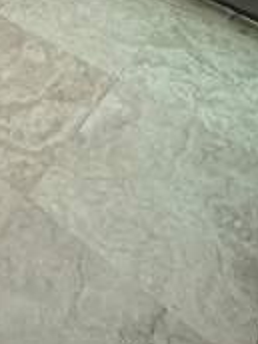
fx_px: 517
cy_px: -204
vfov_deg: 25.1
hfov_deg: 26.0
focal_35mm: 52
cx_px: -22
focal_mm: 2.22
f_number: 2.2
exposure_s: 1/744
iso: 40
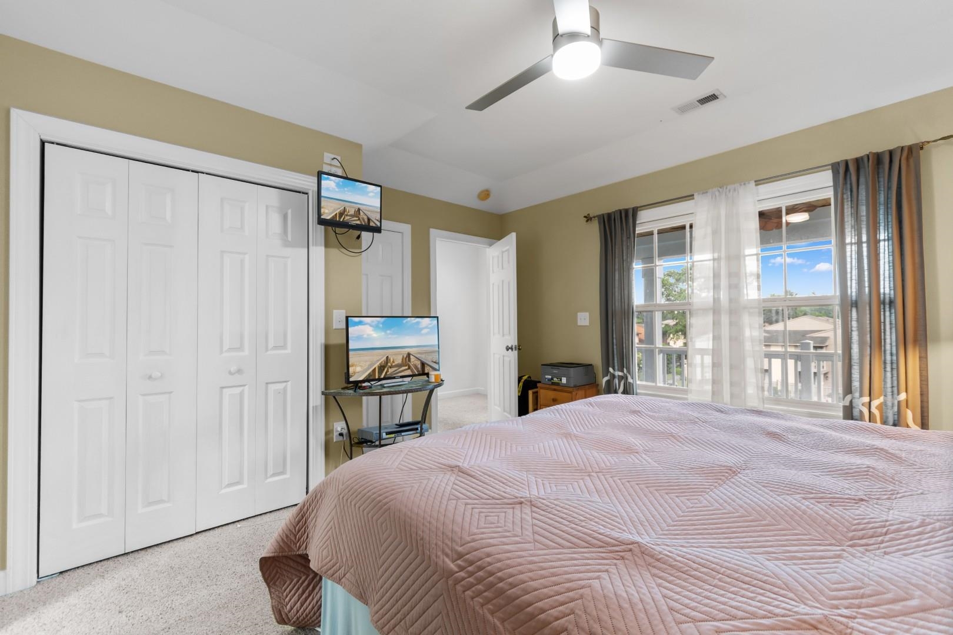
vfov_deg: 77.3
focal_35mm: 15
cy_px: 318
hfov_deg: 100.4
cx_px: 476
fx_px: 397
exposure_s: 1/5
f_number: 4.5
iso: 100
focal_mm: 10
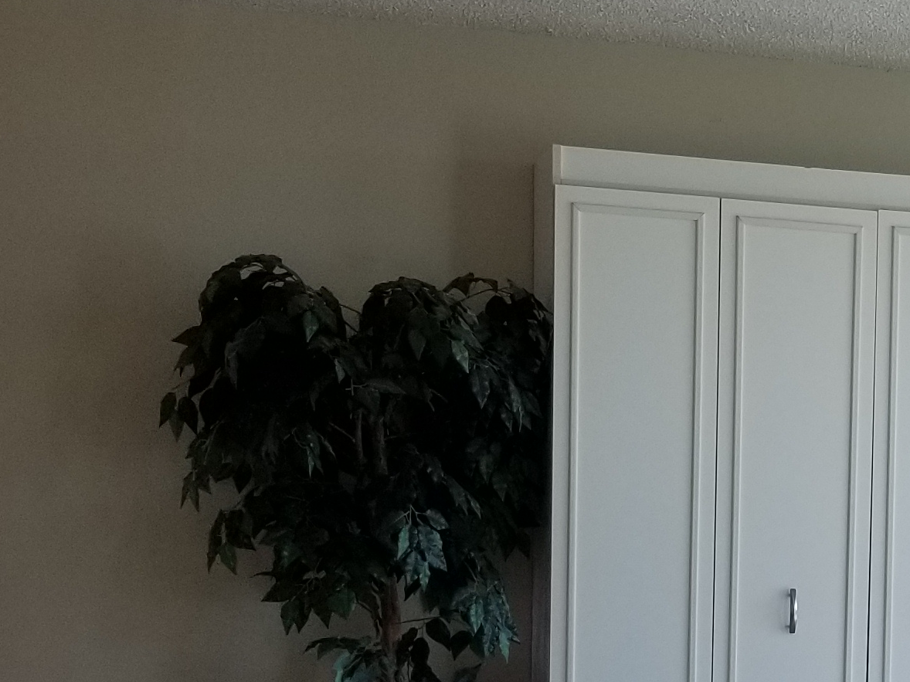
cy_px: 725
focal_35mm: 89
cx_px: 1030
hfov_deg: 20.8
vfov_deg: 16.2
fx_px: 2339
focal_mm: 4.3
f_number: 1.7
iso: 50
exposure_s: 1/122
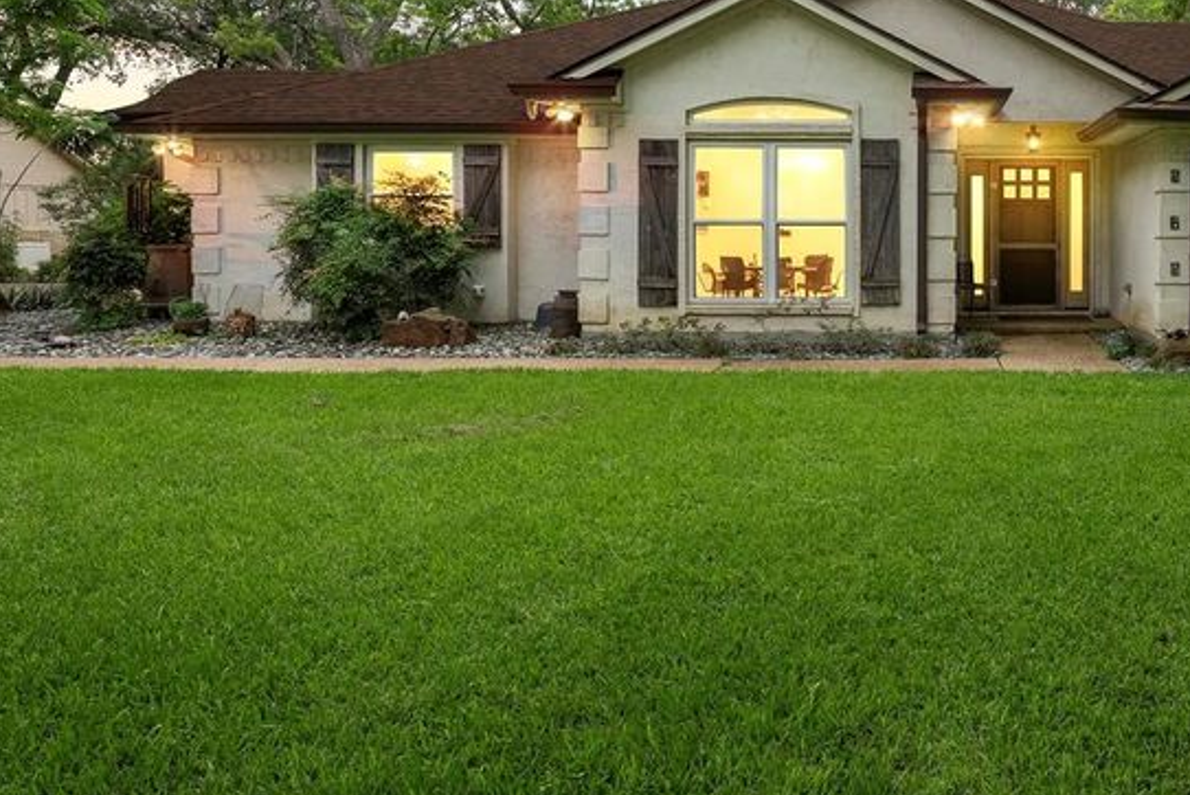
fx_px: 1124
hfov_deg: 52.4
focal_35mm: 34
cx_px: 942
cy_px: 245
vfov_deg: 38.3
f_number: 8
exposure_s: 1/50
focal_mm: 18
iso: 160
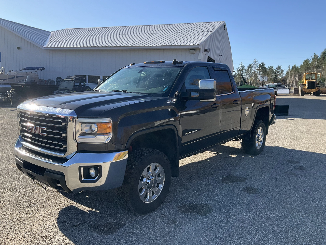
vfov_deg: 46.8
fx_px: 283
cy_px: 126
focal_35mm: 30
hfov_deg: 59.9
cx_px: 158
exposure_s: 1/1144
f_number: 1.8
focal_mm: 3
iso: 25
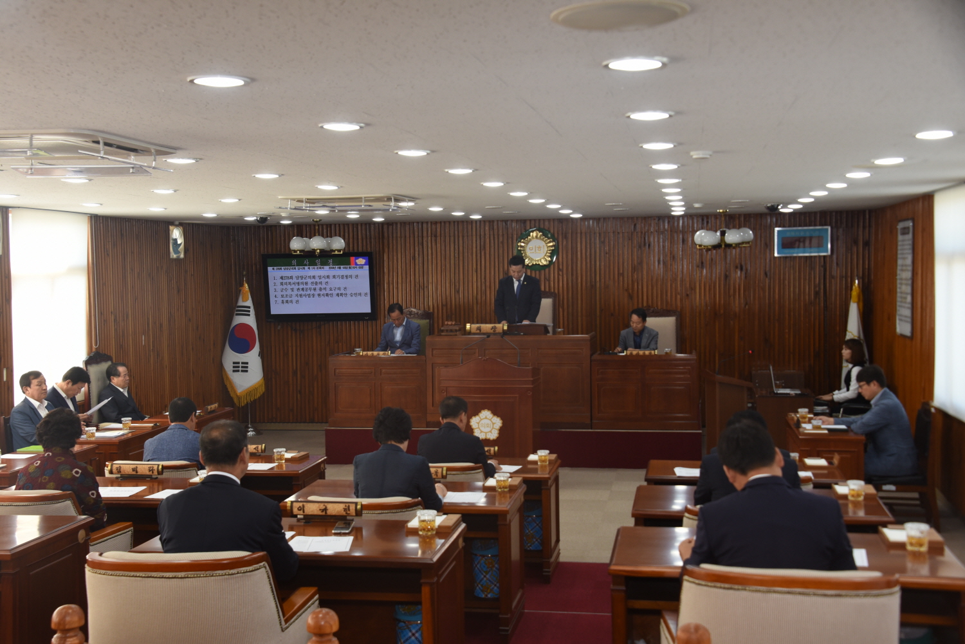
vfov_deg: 28.1
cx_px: 482
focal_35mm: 48
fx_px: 1287
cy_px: 322
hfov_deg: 41.1
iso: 800
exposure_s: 1/60
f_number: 7.1
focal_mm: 48
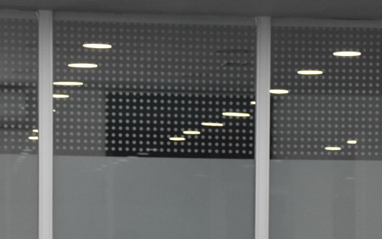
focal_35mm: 223
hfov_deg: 9.4
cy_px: 341
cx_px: 243
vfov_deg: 5.8
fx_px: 2321
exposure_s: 1/80
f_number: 5.6
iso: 1600
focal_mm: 48
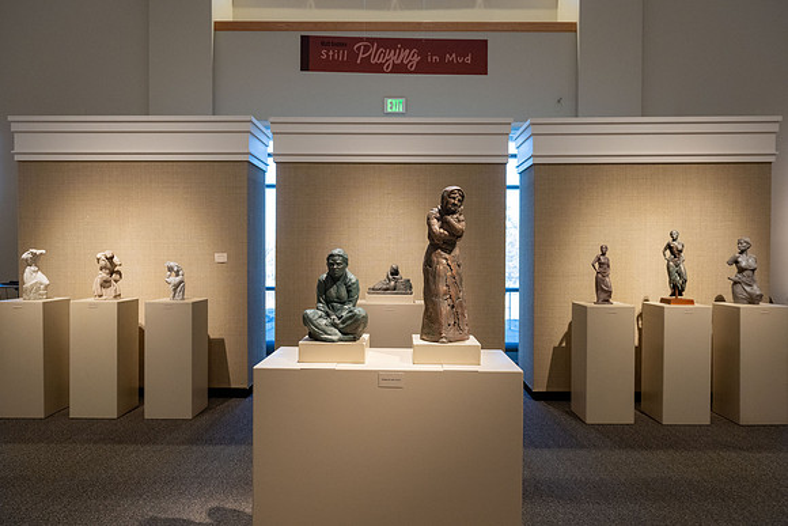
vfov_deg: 52.2
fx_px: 537
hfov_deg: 72.5
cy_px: 263
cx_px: 395
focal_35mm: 25
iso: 2500
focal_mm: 24
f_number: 5.6
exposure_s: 1/60
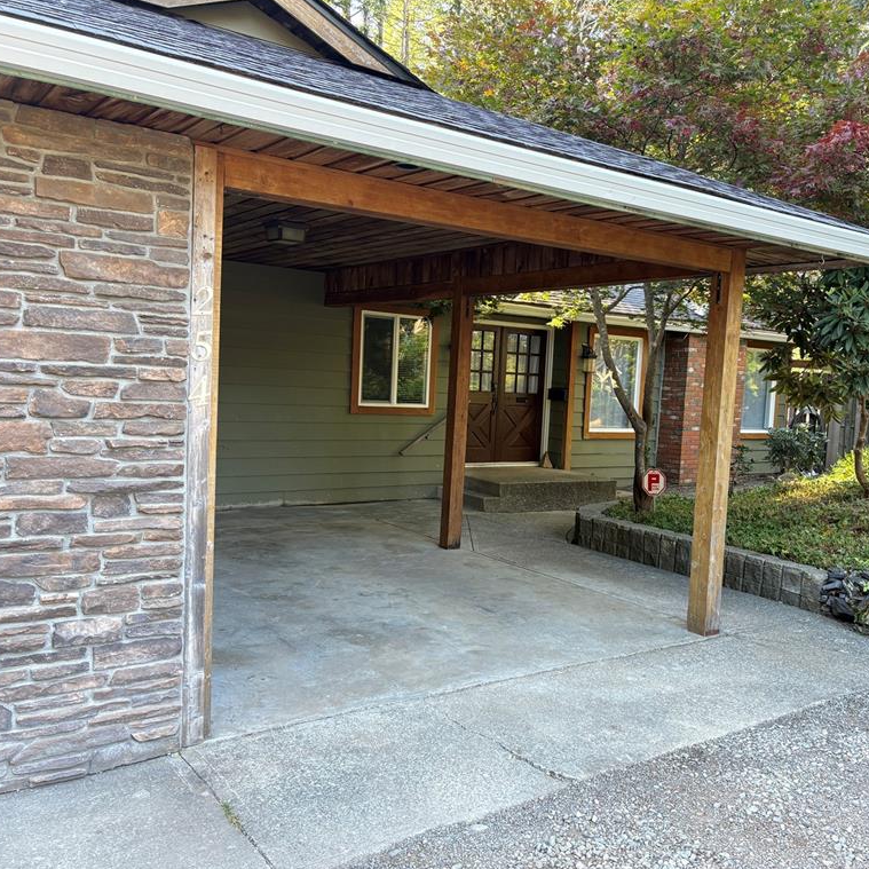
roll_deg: -2.9
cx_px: 498
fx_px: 880
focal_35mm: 31
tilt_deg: -3.5
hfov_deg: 52.3
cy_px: 432
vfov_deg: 52.5
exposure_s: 1/85
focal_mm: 5.96
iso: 125
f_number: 1.6
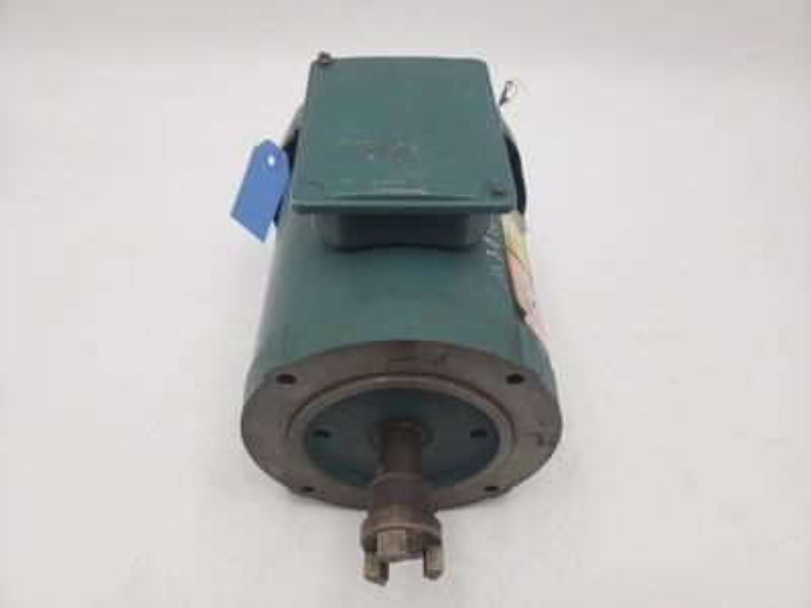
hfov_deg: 67.3
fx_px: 609
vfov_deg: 53.1
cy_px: 304
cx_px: 406
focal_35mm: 26
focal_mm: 4.3
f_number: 1.5
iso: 50
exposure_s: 1/208
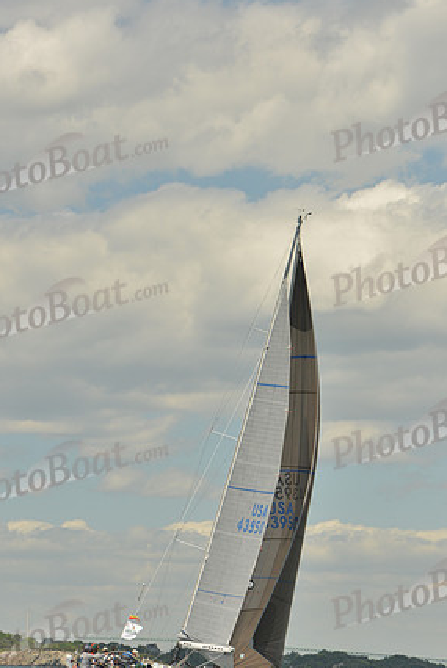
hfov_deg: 10.1
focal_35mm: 136
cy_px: 370
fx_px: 2527
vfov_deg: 15.1
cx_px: 250
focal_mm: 100
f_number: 7.1
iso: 400
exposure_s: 1/800
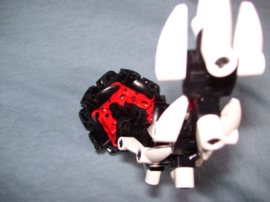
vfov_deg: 39.7
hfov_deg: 51.4
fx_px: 281
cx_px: 135
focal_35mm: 36
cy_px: 101
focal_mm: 6
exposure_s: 1/60
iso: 80
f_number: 2.7
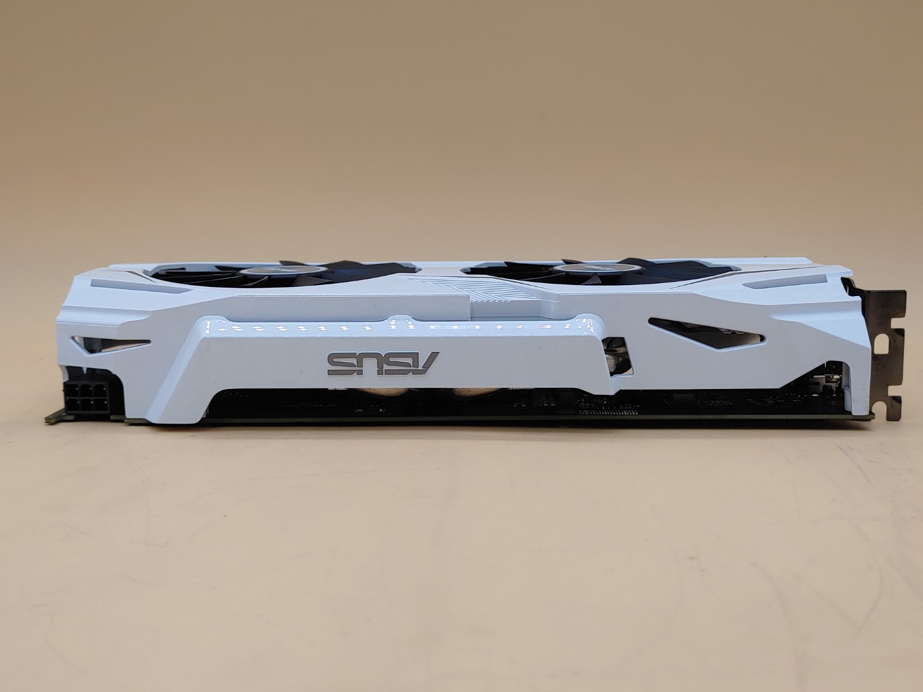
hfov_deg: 51.4
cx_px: 462
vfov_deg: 39.7
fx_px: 960
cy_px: 346
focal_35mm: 36
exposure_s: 1/225
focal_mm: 4.36
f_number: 1.8
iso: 50
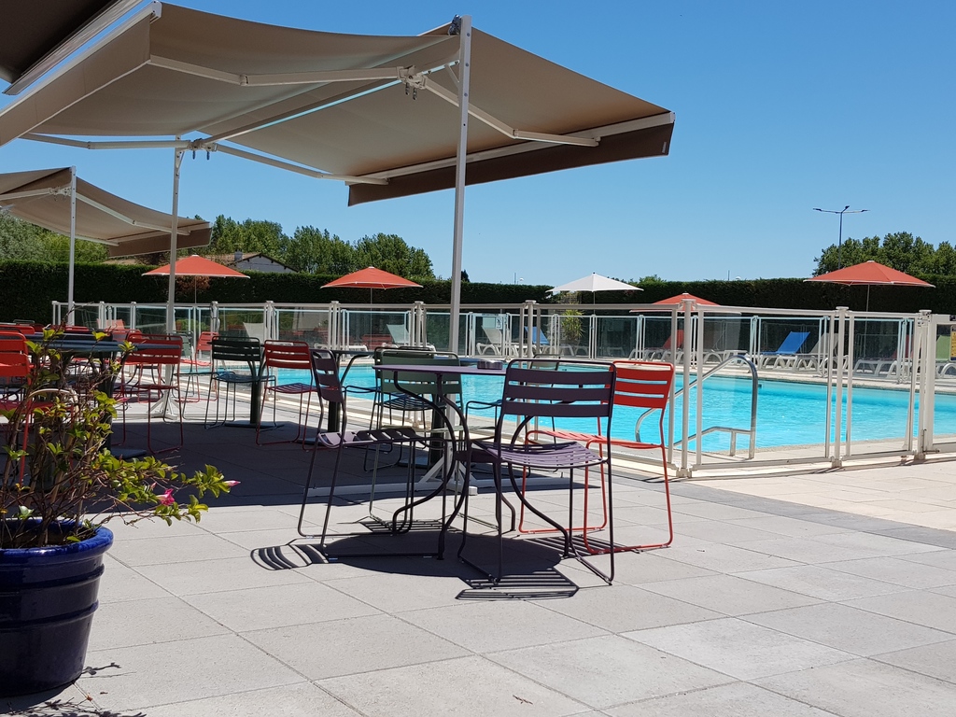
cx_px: 478
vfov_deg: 53.1
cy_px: 358
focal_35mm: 26
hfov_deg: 67.3
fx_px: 718
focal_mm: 4.2
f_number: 1.7
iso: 40
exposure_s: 1/3224
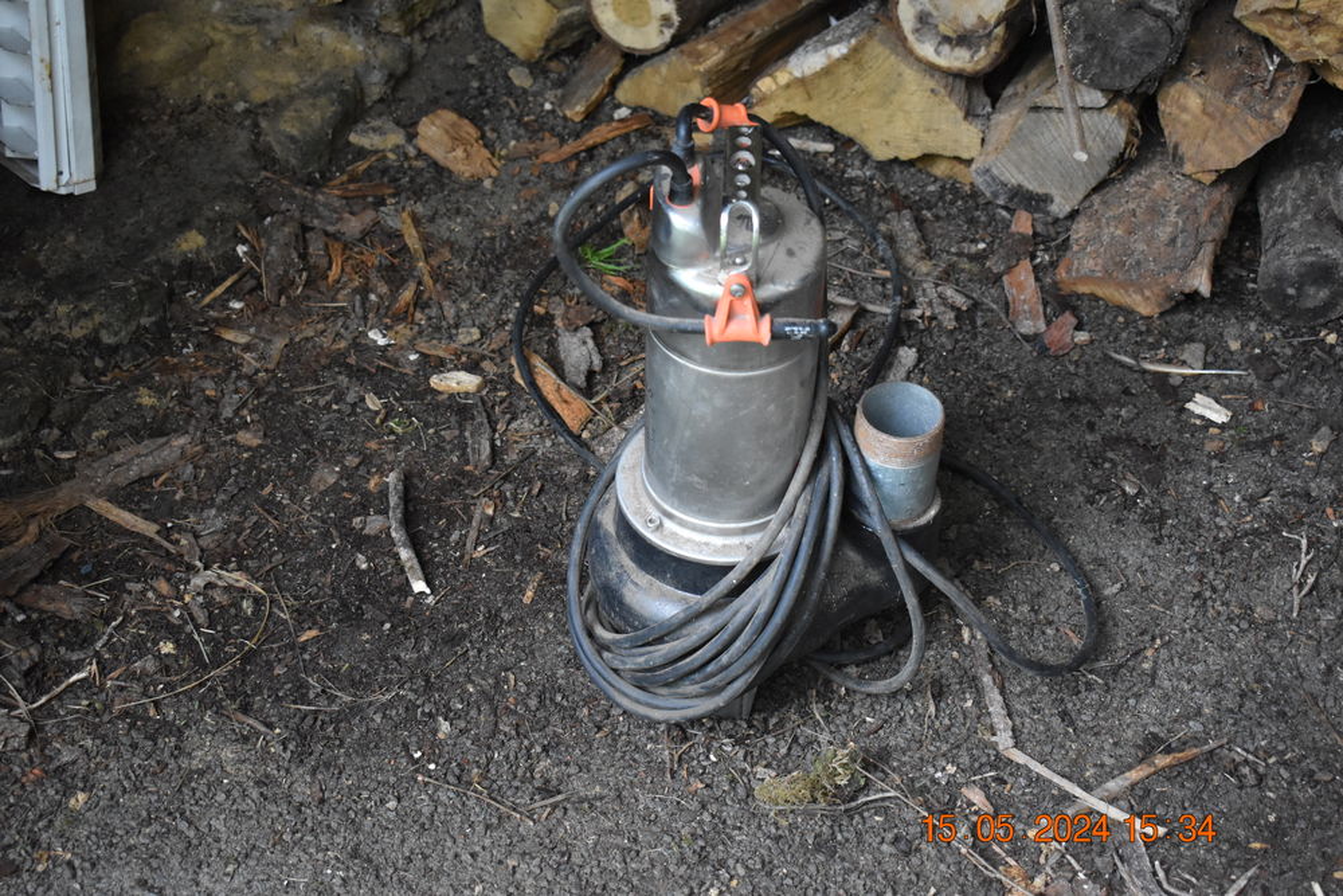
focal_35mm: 51
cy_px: 448
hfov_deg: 38.9
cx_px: 672
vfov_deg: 26.5
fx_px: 1903
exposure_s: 1/320
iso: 3200
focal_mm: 34
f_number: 4.5
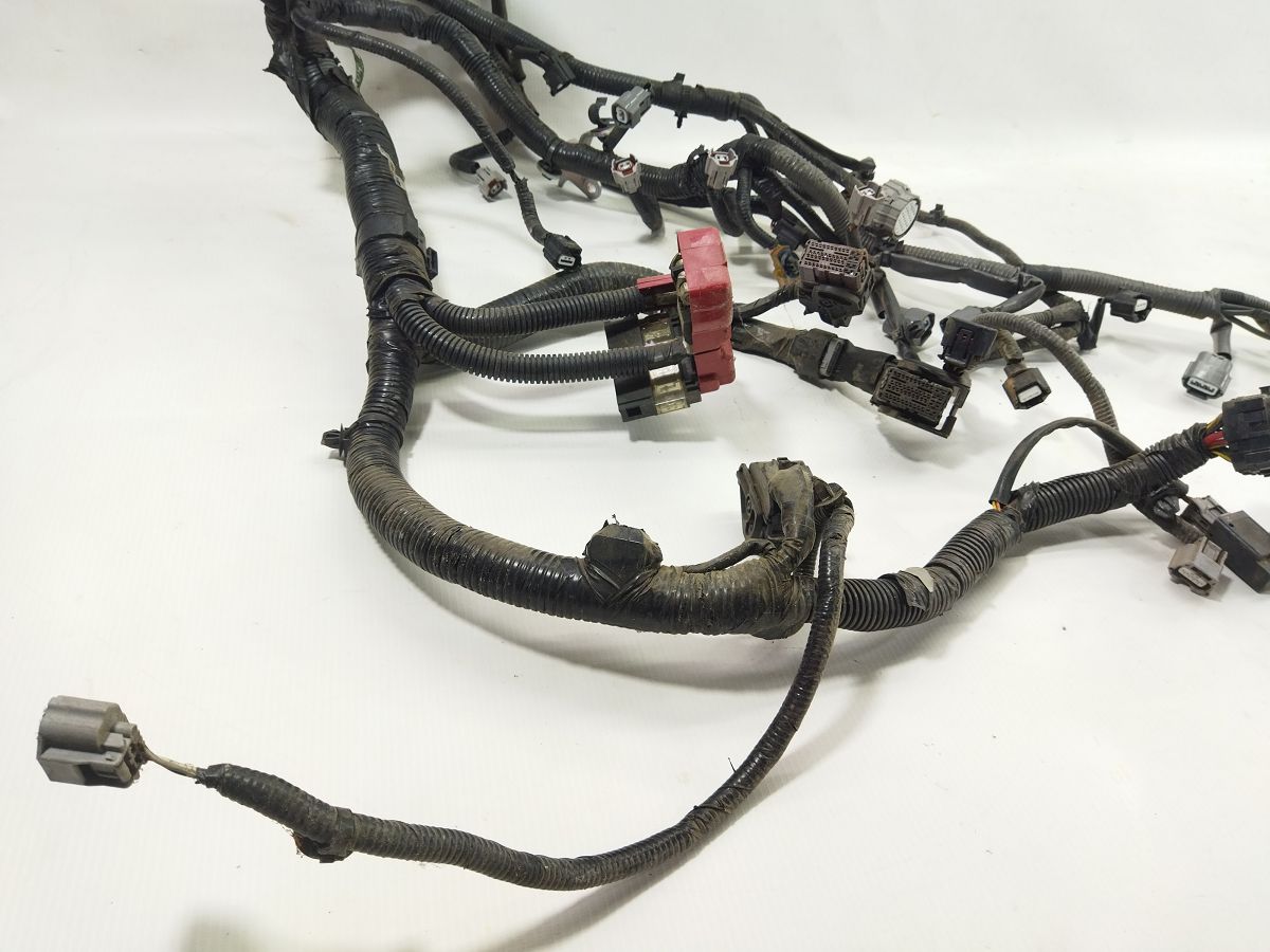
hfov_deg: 65.3
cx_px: 635
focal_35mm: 27
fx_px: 991
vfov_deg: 51.4
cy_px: 476
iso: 134
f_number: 1.79
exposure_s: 1/100
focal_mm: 4.71
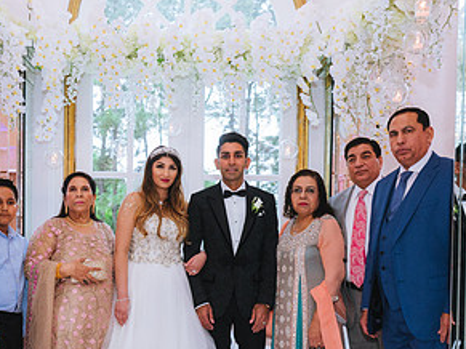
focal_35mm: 46
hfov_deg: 41.1
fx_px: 619
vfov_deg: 30.9
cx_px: 189
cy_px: 267
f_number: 2.8
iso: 800
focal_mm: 24
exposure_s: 1/200
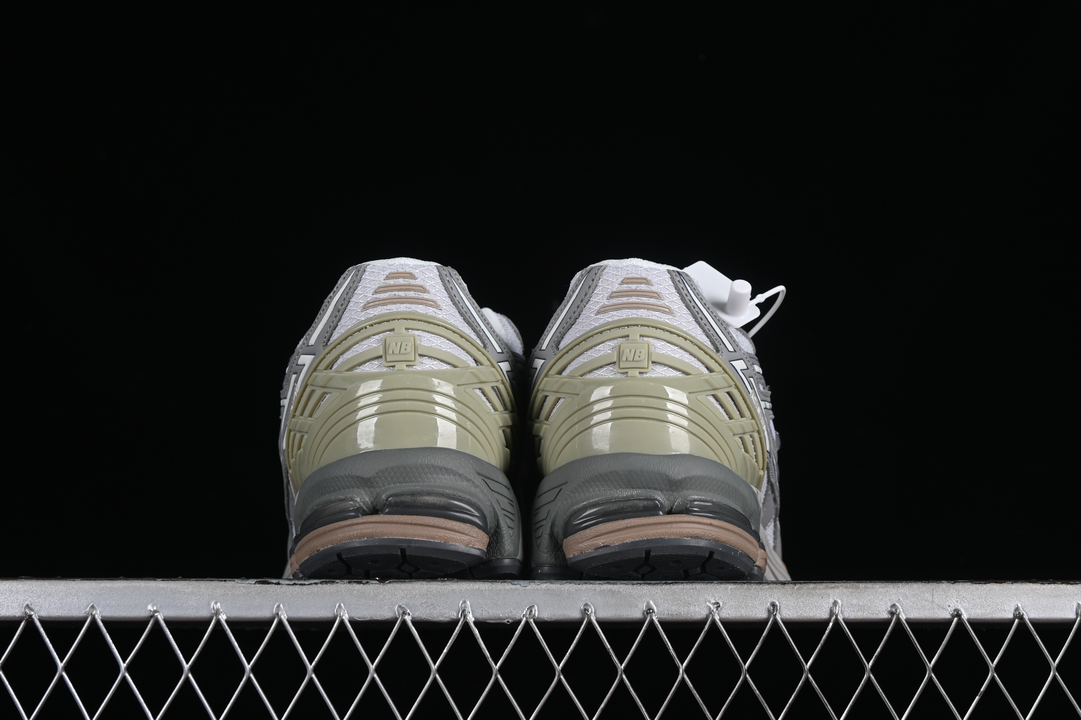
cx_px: 540
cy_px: 360
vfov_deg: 18.2
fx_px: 2252
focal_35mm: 75
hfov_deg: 27.0
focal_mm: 50
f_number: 8
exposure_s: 1/80
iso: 160
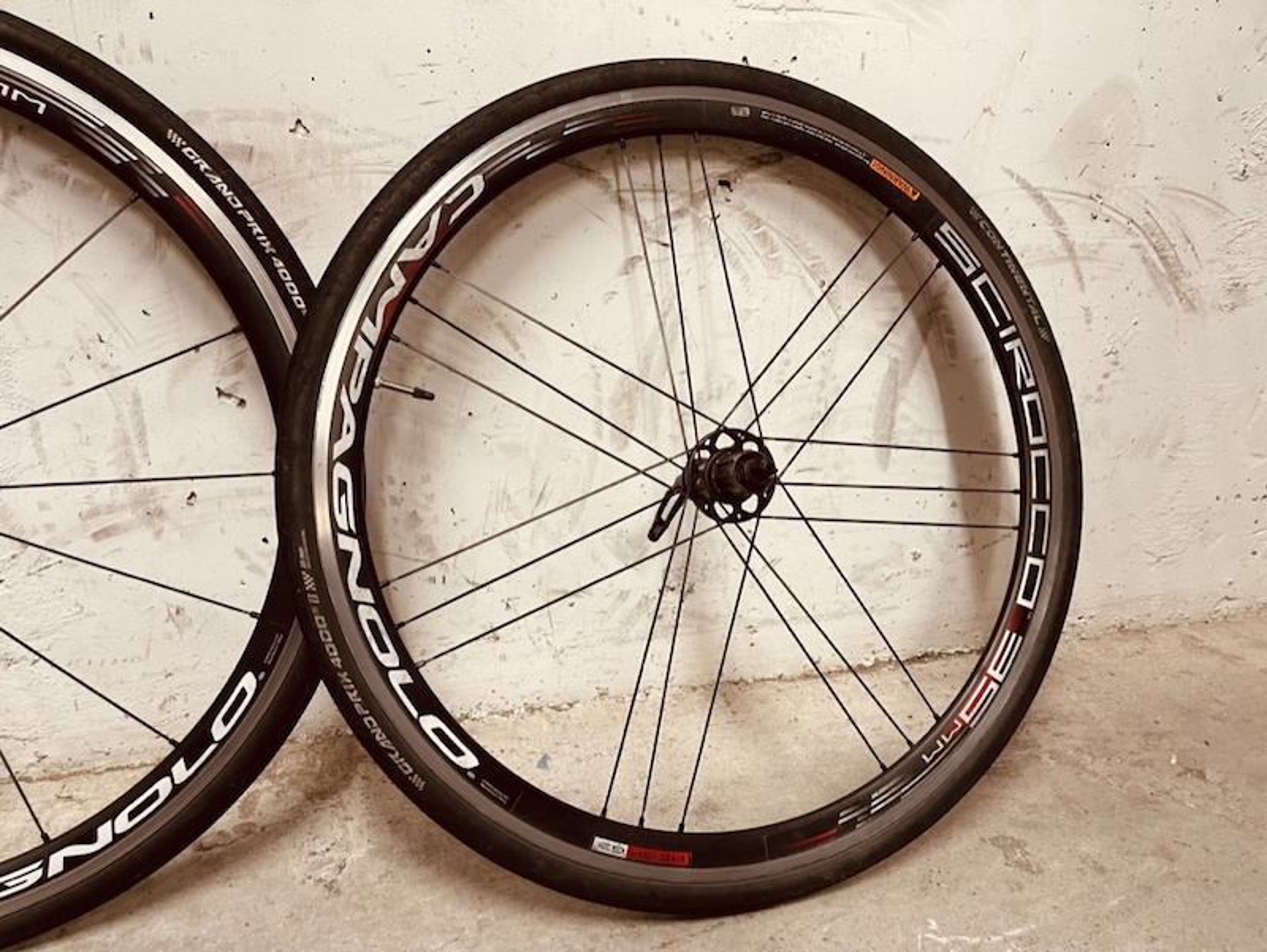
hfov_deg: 67.3
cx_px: 634
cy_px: 476
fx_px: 952
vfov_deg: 53.1
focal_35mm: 26
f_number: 1.6
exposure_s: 1/60
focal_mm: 5.1
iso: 250
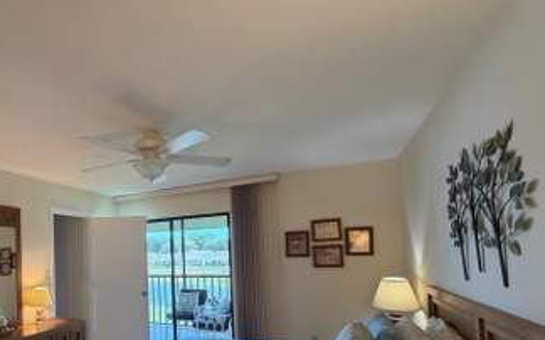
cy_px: 244
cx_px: 153
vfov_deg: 53.1
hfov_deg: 75.3
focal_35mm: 22
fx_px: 327
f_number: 2.2
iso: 200
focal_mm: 2.22
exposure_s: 1/60
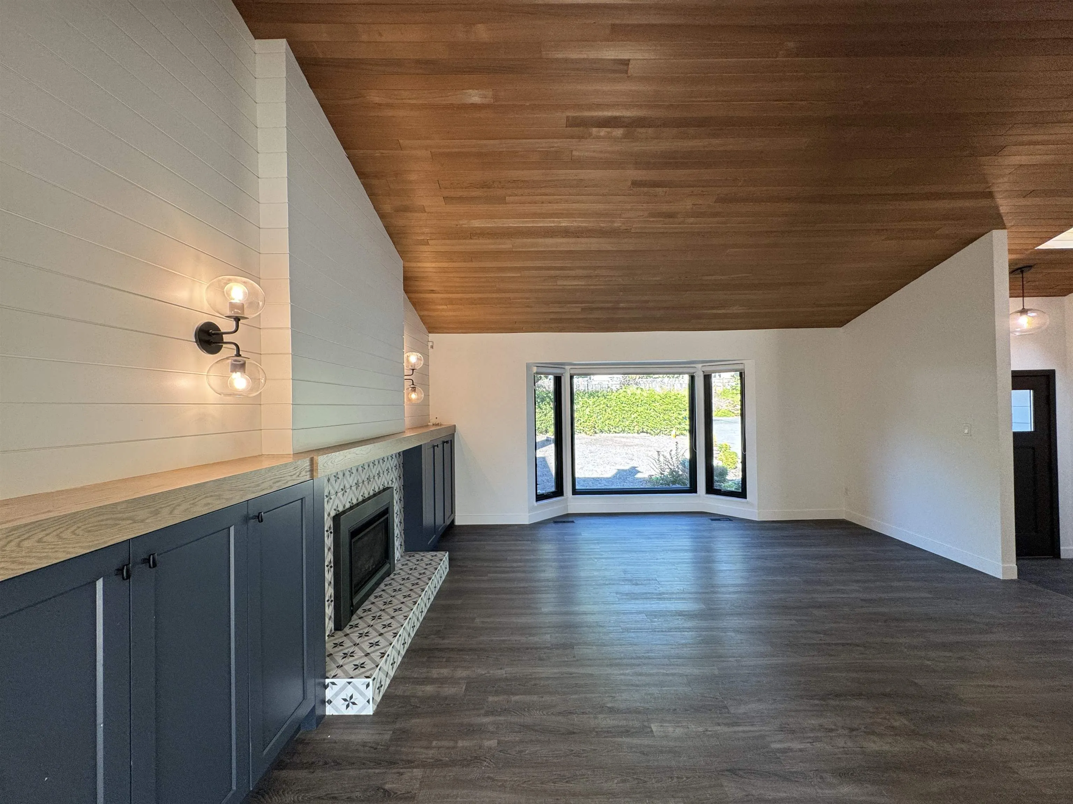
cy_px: 402
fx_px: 434
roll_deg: +1.3
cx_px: 536
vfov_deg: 85.7
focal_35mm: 14
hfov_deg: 102.1
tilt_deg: +0.3
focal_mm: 2.22
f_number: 2.2
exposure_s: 1/120
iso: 125
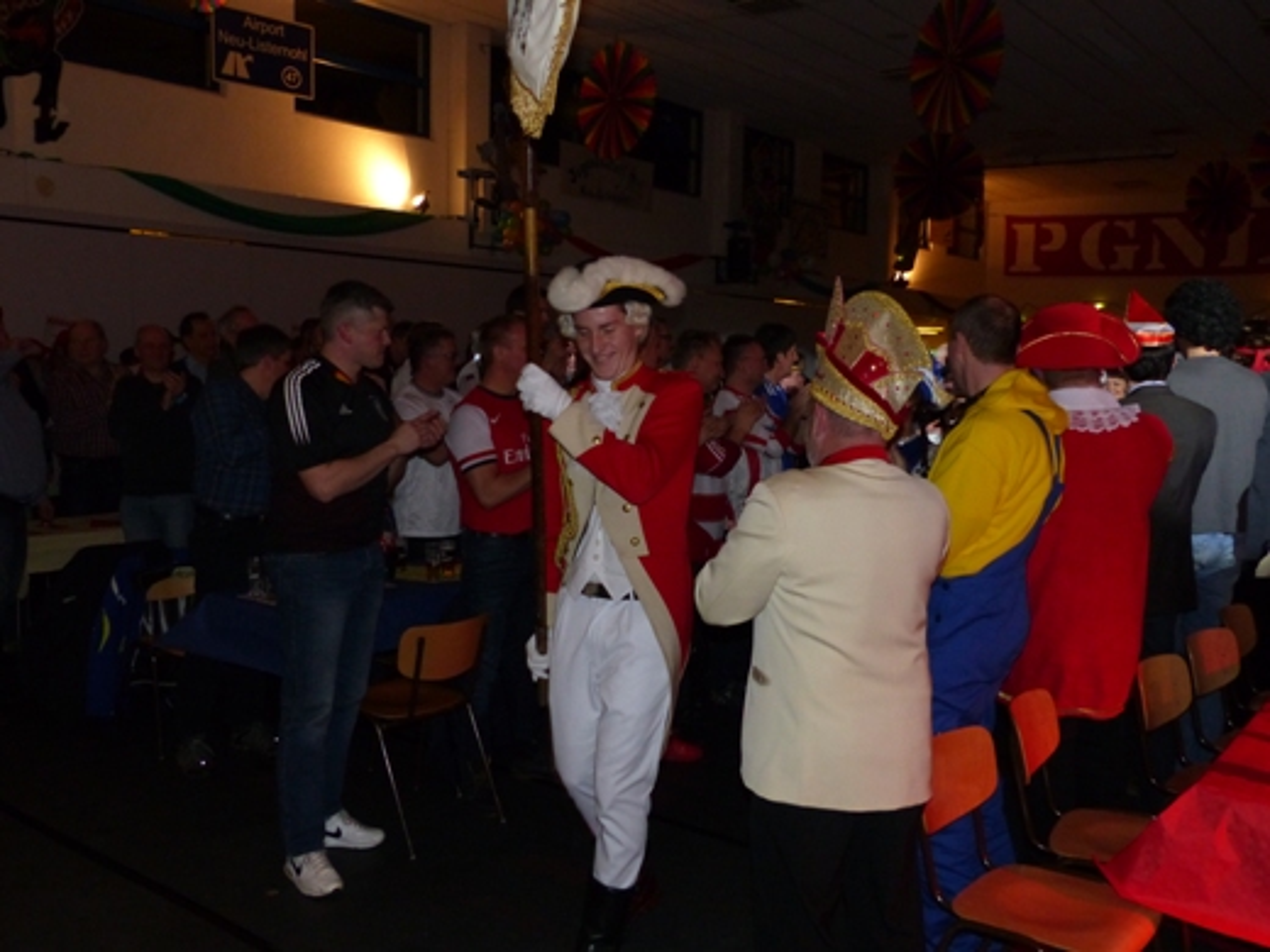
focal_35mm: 32
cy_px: 476
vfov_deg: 44.2
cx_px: 635
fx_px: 1174
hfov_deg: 56.8
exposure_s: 1/80
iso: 400
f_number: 2.8
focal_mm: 5.7
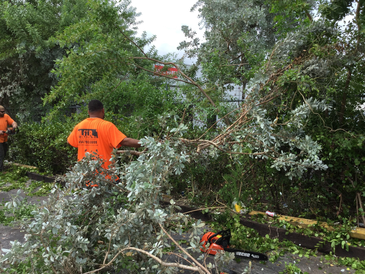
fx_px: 327
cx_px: 182
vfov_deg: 45.4
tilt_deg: -6.1
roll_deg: -1.5
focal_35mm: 31
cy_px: 137
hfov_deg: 58.4
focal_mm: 3.3
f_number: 2.4
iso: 25
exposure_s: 1/652
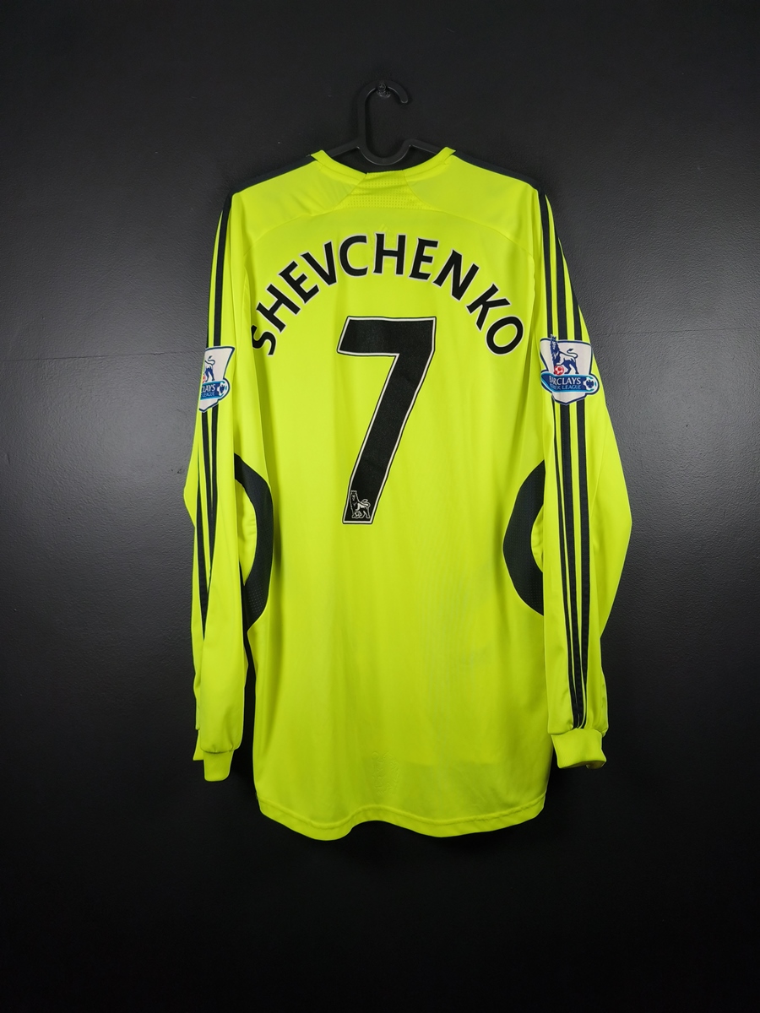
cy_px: 506
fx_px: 673
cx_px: 380
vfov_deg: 73.9
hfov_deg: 58.9
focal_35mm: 23
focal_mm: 6.57
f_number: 1.6
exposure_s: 1/200
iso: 400
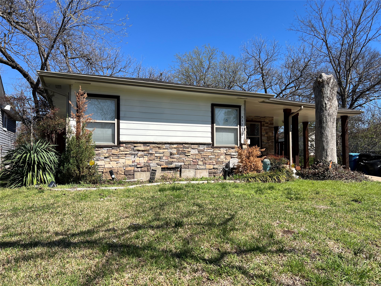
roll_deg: +0.4
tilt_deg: +3.3
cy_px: 143
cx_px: 190
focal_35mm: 26
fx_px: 286
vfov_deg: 53.1
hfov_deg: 67.3
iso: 50
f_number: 1.5
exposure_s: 1/3356
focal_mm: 5.7
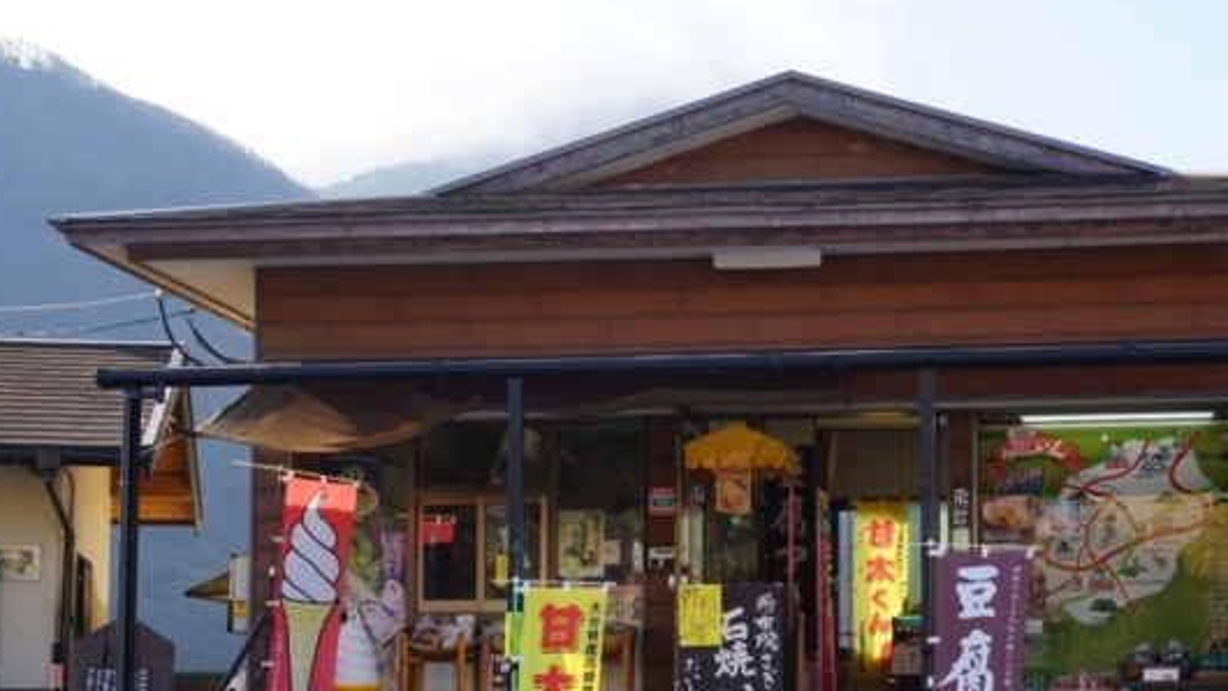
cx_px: 857
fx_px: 2214
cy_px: 531
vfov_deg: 17.6
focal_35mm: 68
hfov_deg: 30.7
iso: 100
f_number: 8
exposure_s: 1/90
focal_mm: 43
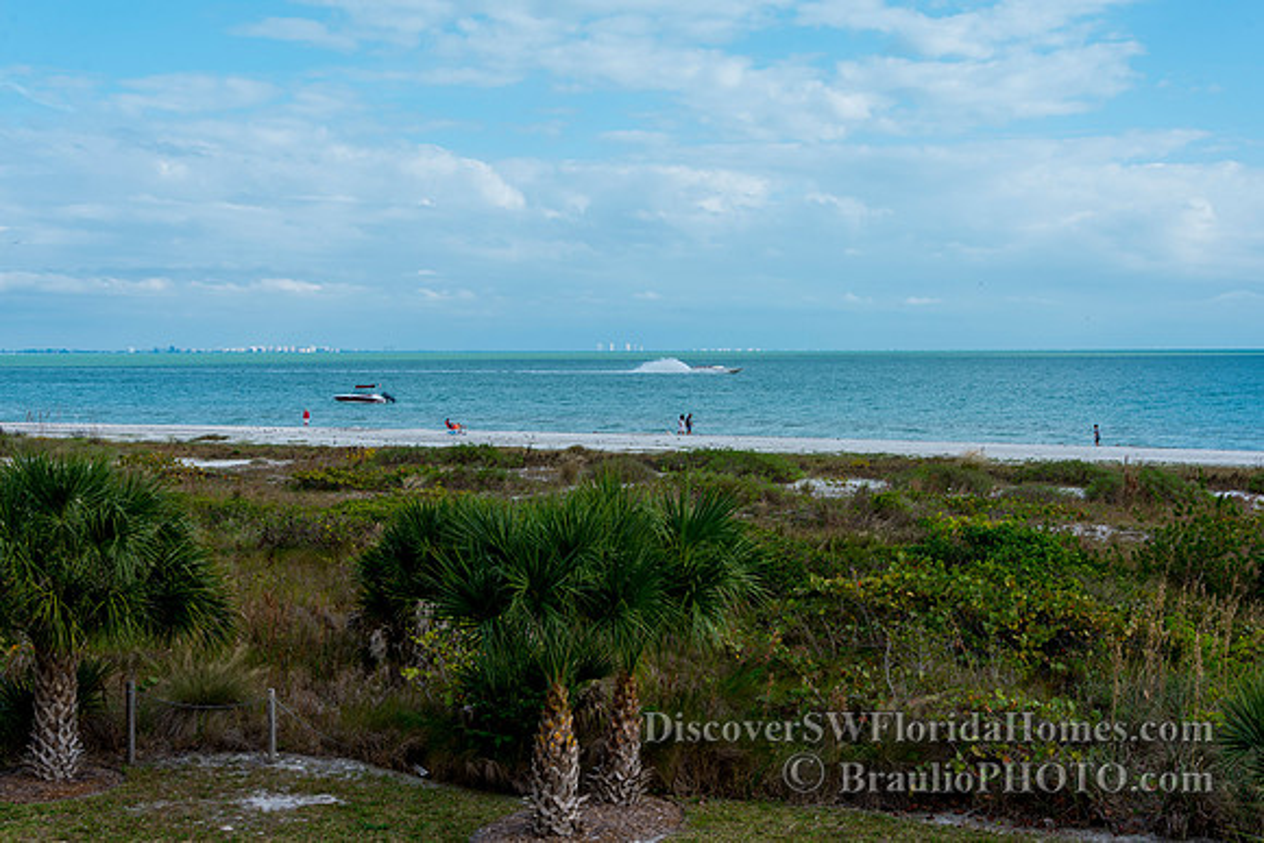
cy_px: 422
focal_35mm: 51
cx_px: 633
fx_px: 1802
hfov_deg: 38.7
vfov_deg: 26.3
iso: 320
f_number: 9
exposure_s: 1/200
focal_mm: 50
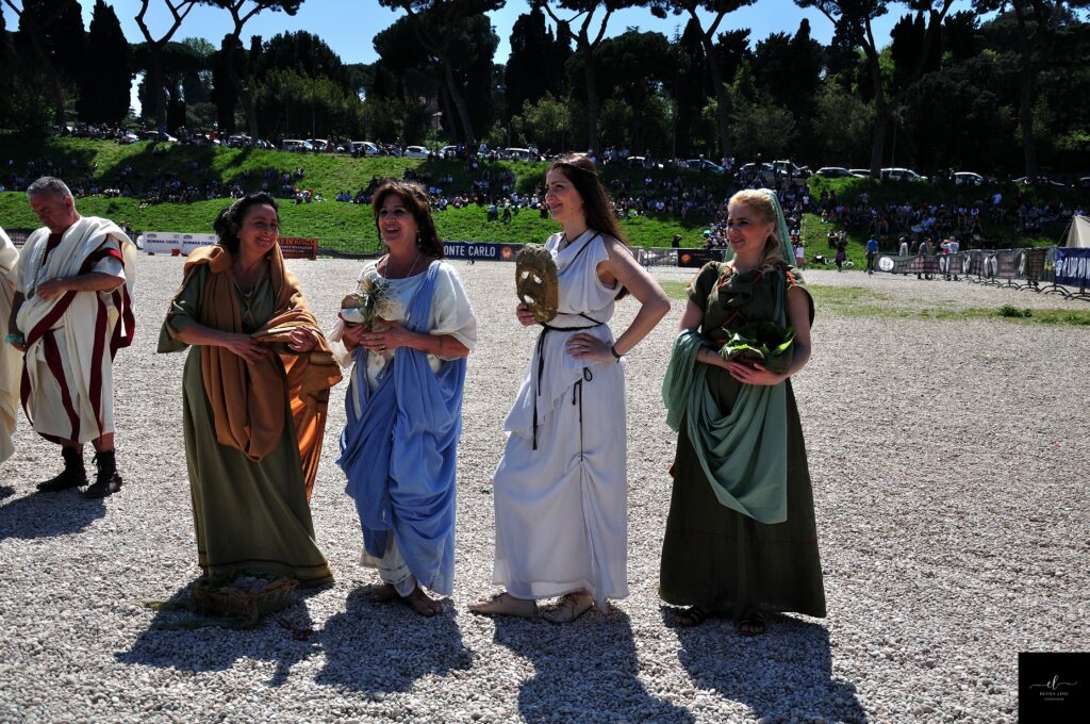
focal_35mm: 38
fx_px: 1134
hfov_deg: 51.3
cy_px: 362
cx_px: 545
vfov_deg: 35.4
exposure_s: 1/3200
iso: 200
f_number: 4
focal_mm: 25
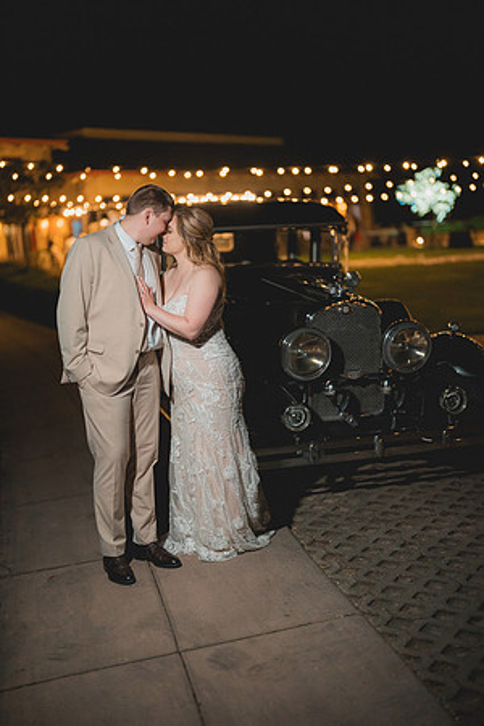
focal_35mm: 50
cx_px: 242
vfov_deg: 39.6
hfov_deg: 27.0
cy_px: 363
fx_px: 1008
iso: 2000
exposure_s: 1/250
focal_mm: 50
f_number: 1.2
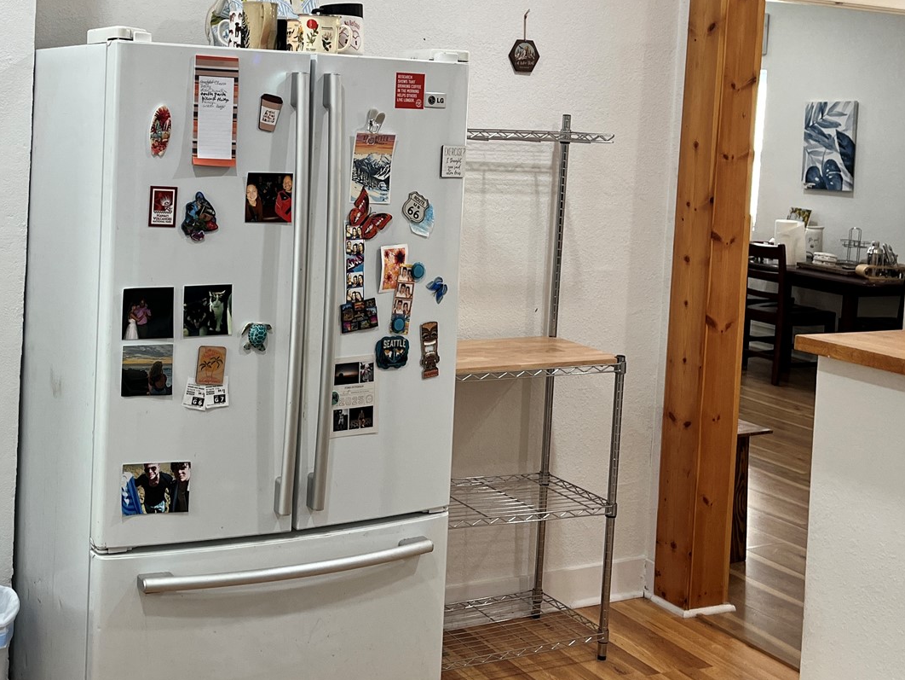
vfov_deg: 30.6
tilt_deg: -1.3
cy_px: 213
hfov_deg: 39.8
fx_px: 1229
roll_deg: -2.3
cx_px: 283
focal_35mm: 47
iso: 100
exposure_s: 1/120
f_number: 1.6
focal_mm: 5.1
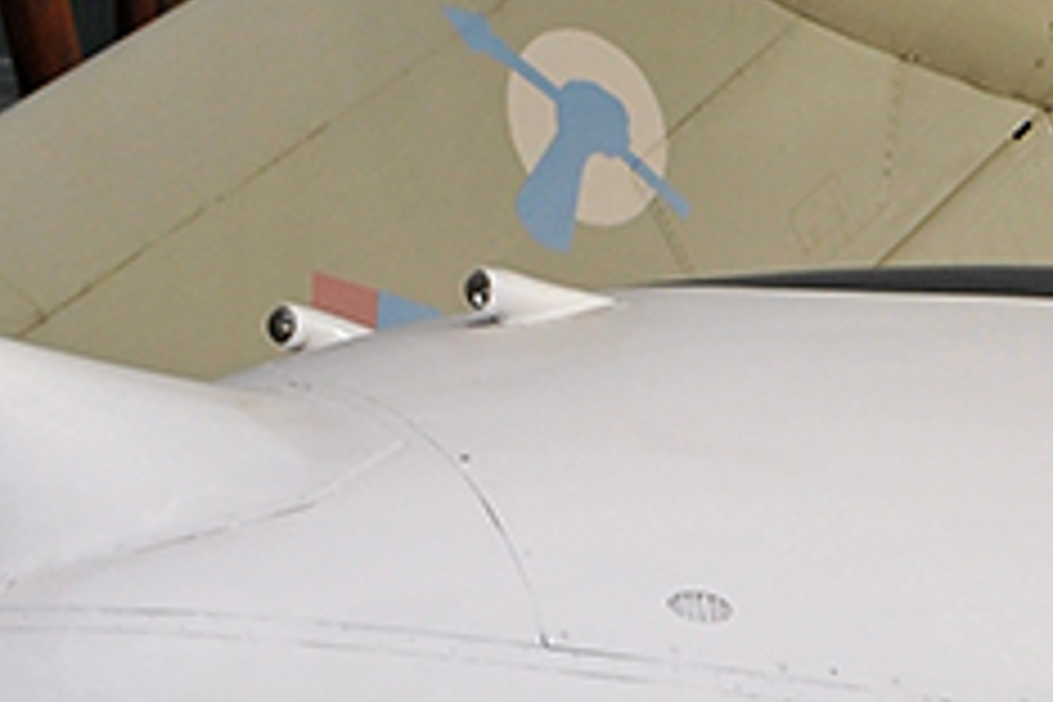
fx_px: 5411
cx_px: 2200
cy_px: 1361
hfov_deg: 10.2
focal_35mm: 185
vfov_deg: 7.2
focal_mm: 24
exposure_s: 1/40
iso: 320
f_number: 5
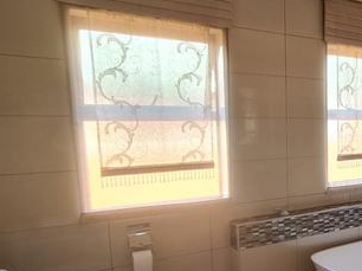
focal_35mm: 34
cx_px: 332
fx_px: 355
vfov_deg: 41.3
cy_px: 176
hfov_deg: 47.9
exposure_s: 1/50
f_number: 2.2
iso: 100
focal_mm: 2.2
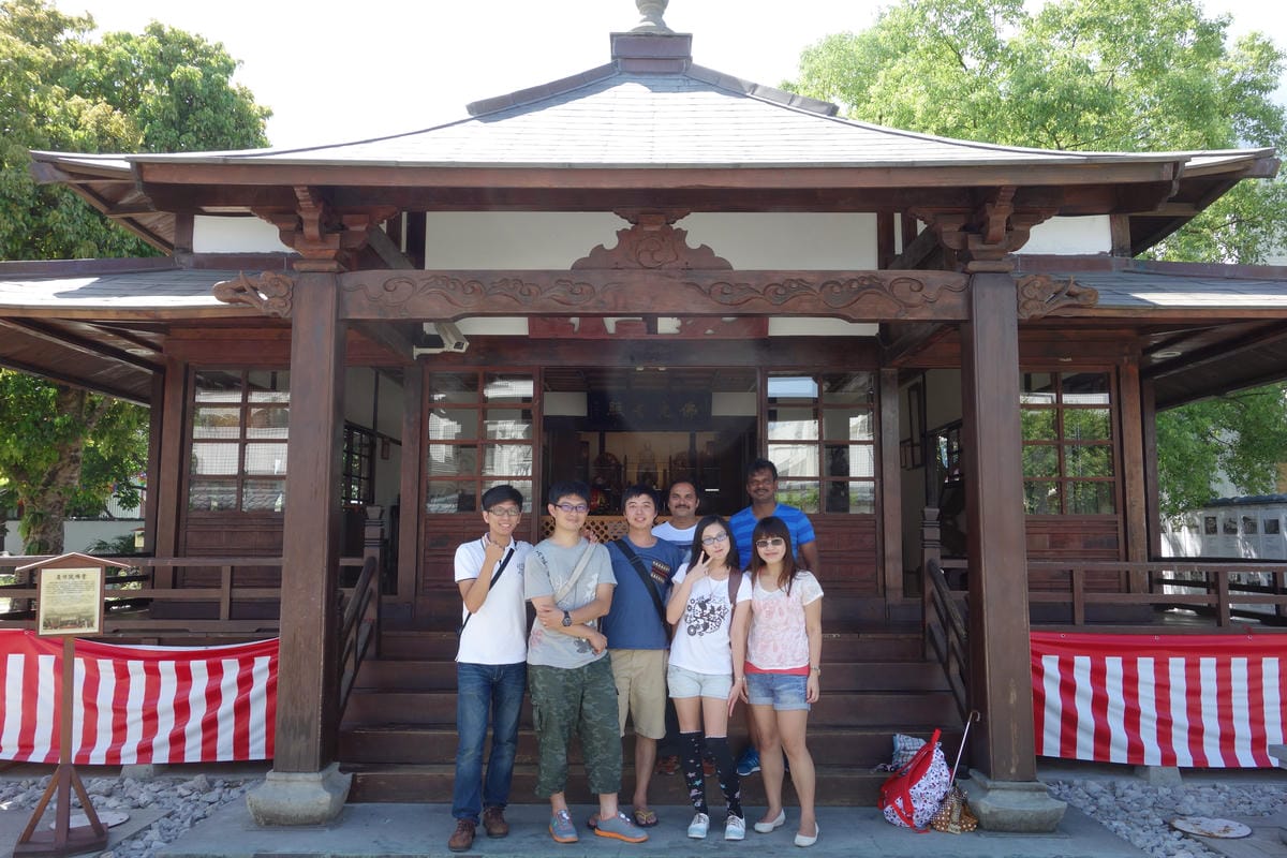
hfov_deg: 65.5
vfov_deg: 46.4
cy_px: 429
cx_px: 644
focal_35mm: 28
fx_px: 1001
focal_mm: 10.4
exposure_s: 1/125
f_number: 5.6
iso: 125
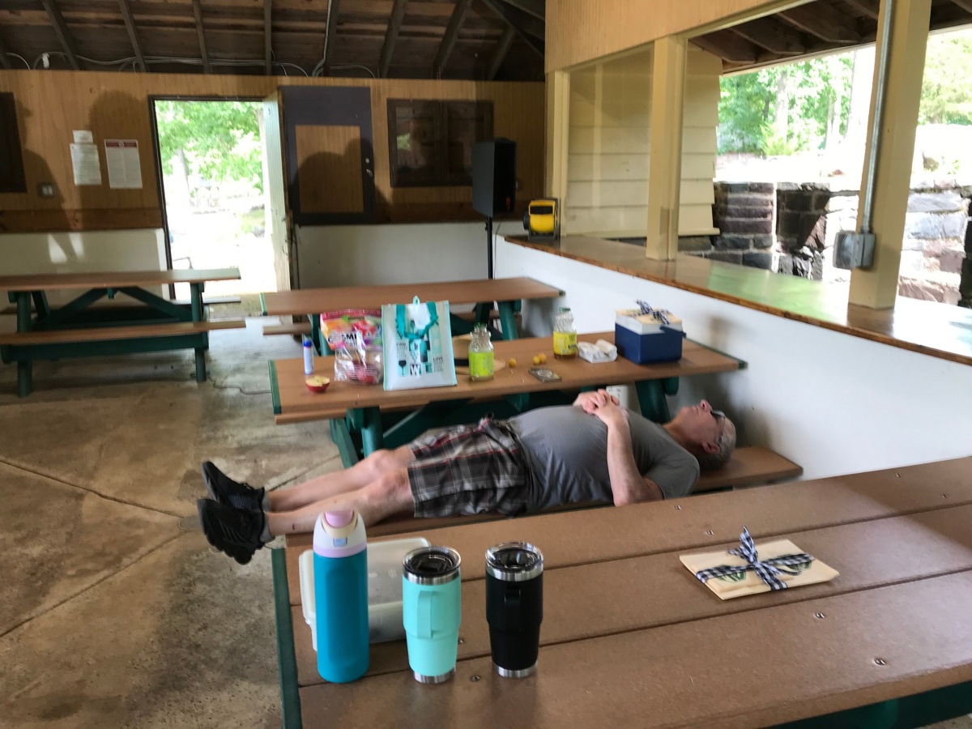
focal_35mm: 28
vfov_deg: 49.7
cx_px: 486
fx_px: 786
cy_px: 364
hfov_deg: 63.4
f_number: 1.8
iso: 25
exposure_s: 1/64
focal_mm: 3.99
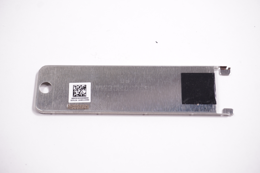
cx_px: 130
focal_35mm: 63
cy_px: 86
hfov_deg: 31.9
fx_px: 455
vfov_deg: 21.5
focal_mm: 42
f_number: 5.6
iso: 500
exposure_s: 1/160
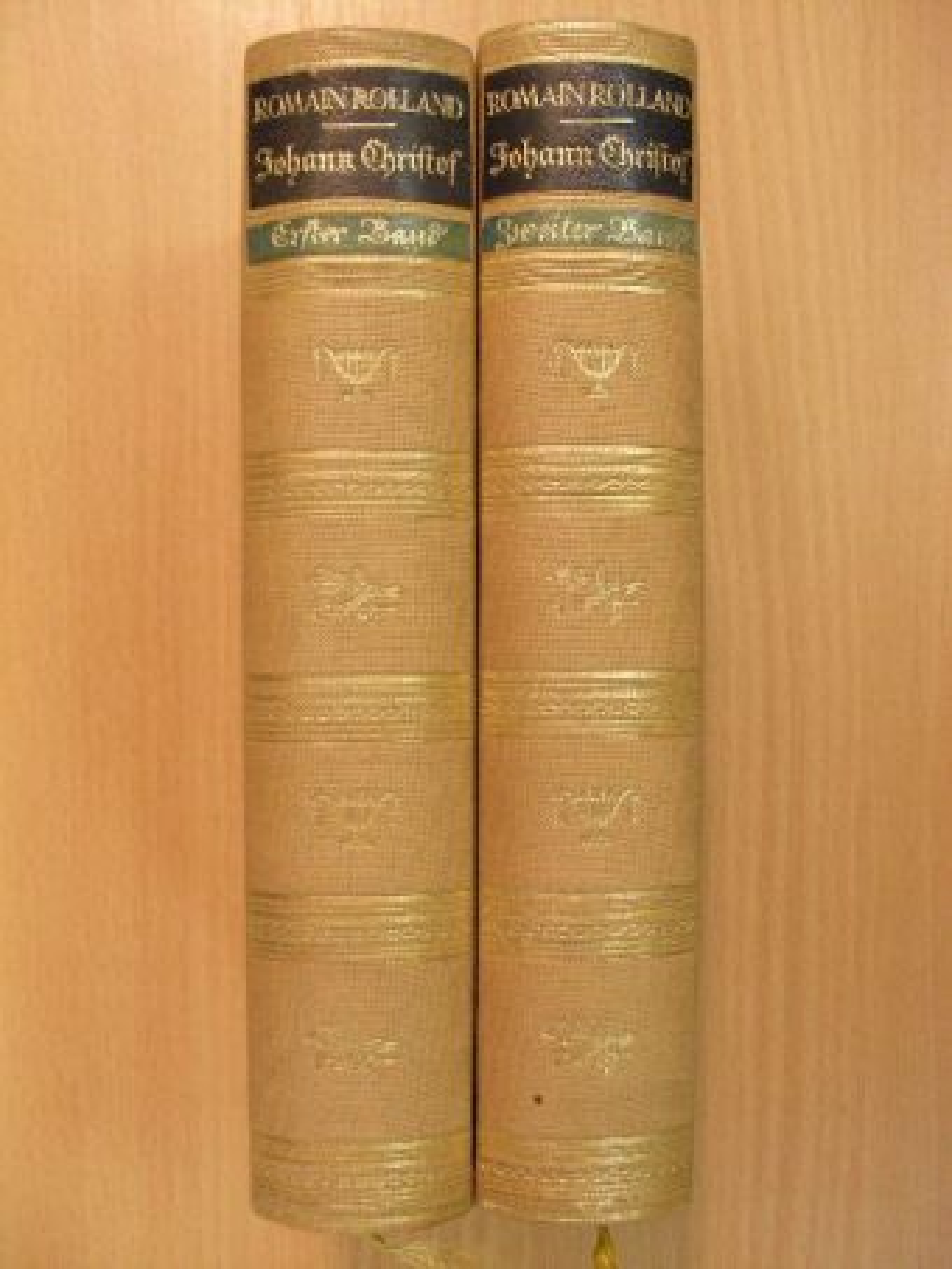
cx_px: 476
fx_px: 1503
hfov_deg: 35.2
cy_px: 634
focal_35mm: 41
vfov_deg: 45.8
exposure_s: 1/23.7
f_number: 3.5
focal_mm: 6.8
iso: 200
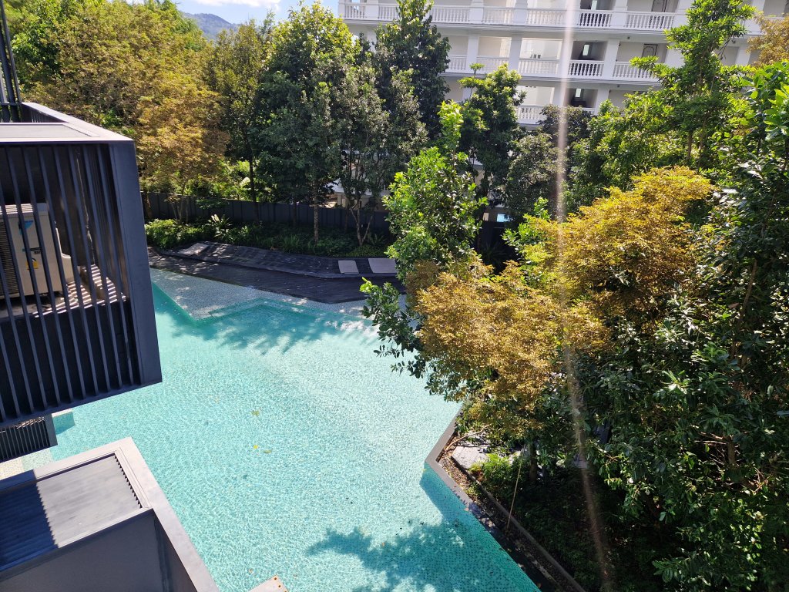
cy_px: 296
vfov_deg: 58.9
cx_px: 394
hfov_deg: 73.9
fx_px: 524
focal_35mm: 23
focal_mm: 5.4
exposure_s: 1/930
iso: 50
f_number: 1.8
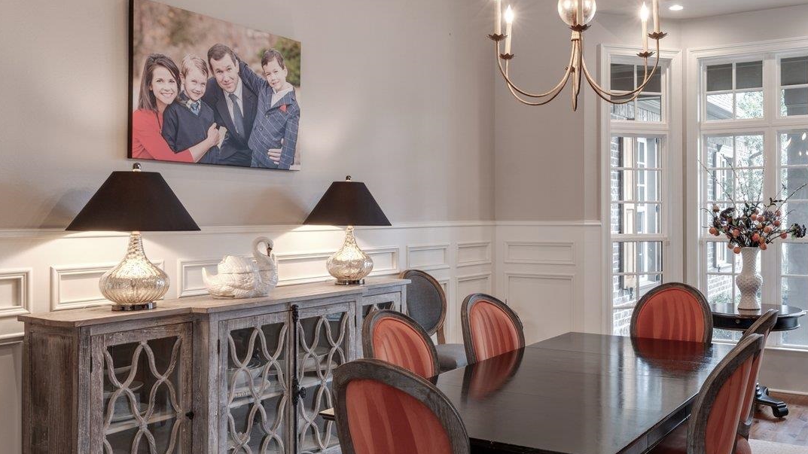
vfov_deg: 34.6
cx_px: 575
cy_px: 211
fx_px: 728
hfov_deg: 56.0
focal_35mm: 34
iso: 100
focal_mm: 17
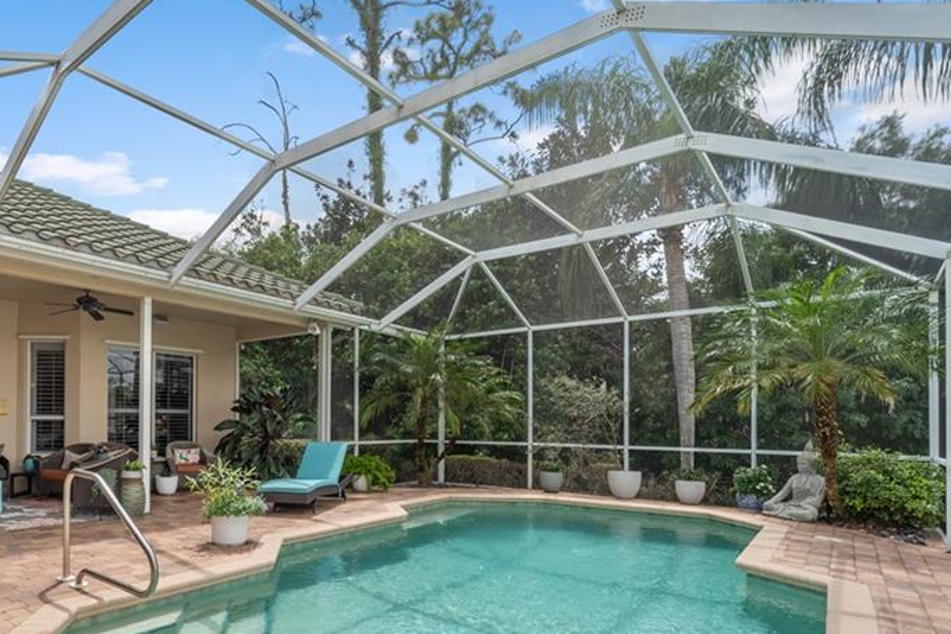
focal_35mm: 21
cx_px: 313
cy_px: 412
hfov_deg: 78.5
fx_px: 555
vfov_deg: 58.4
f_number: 6.3
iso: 250
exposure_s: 1/100
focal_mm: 14
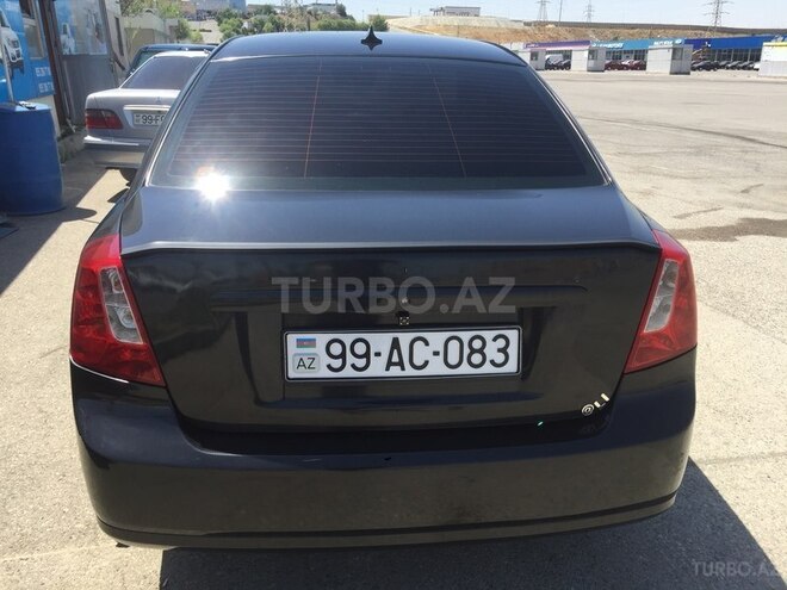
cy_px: 295
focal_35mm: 29
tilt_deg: -20.2
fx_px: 659
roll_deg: +0.6
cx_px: 394
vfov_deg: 48.2
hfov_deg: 61.7
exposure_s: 1/1319
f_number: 2.2
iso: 32
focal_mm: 4.15
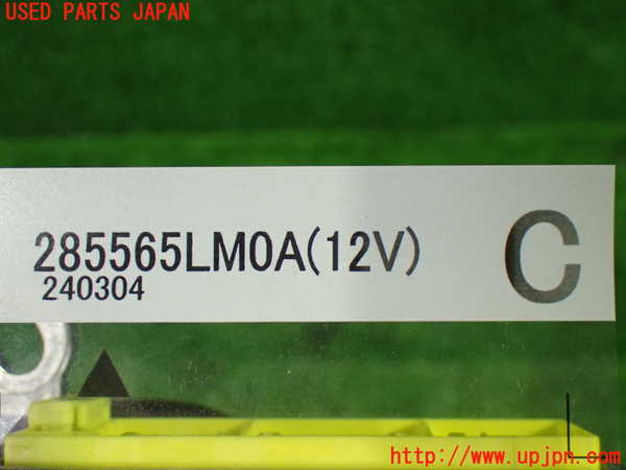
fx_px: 904
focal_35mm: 50
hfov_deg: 38.2
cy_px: 235
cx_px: 313
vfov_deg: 29.1
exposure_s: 1/50
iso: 800
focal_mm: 9.01
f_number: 3.2
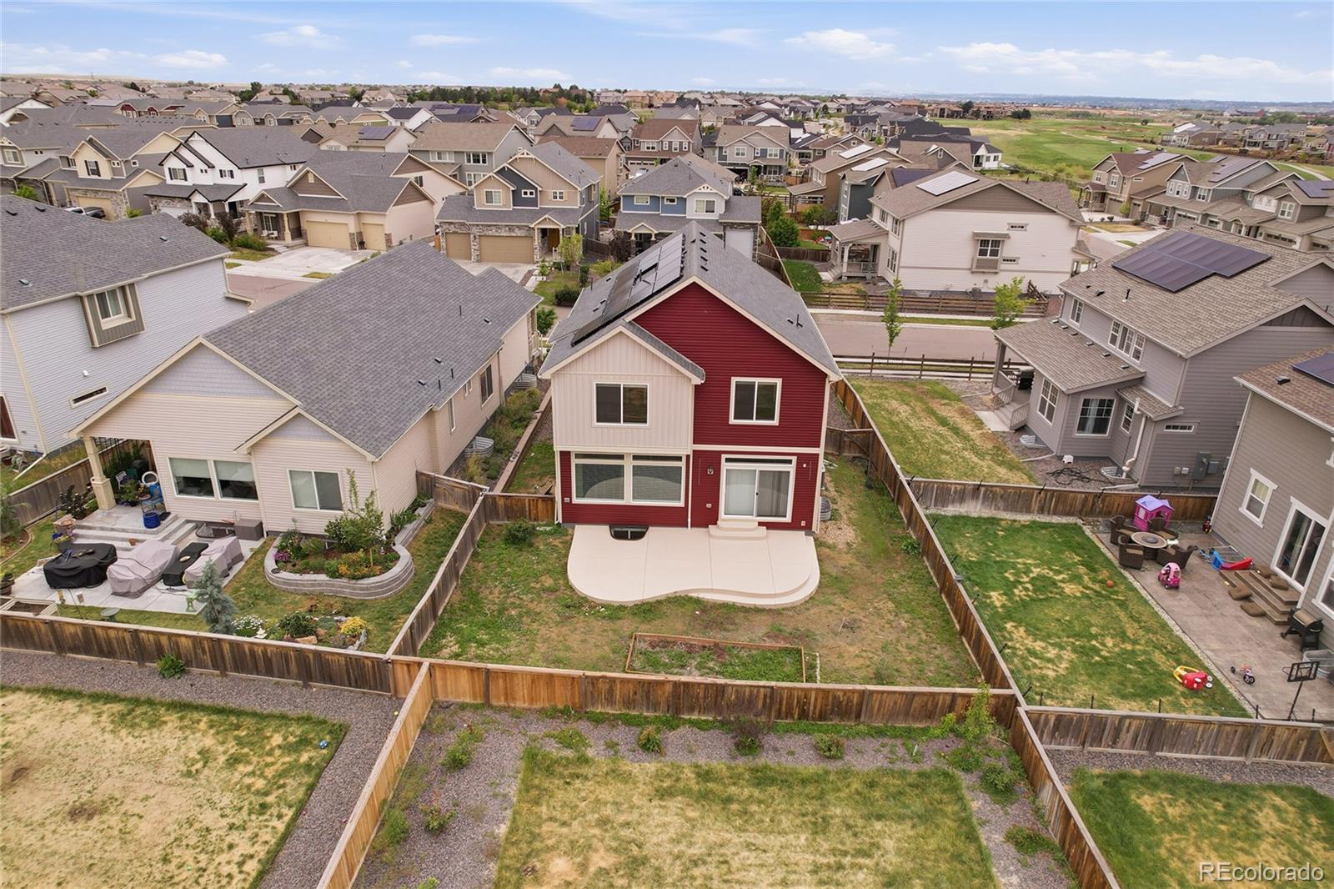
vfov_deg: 57.2
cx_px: 667
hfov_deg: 78.6
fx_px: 815
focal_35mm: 22
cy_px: 444
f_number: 2.8
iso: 100
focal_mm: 8.4
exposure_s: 1/100
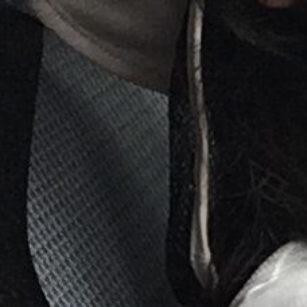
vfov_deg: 11.2
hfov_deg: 9.9
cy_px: -43
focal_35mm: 154
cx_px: 745
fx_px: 1545
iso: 64
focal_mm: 2.15
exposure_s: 1/120
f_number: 2.4
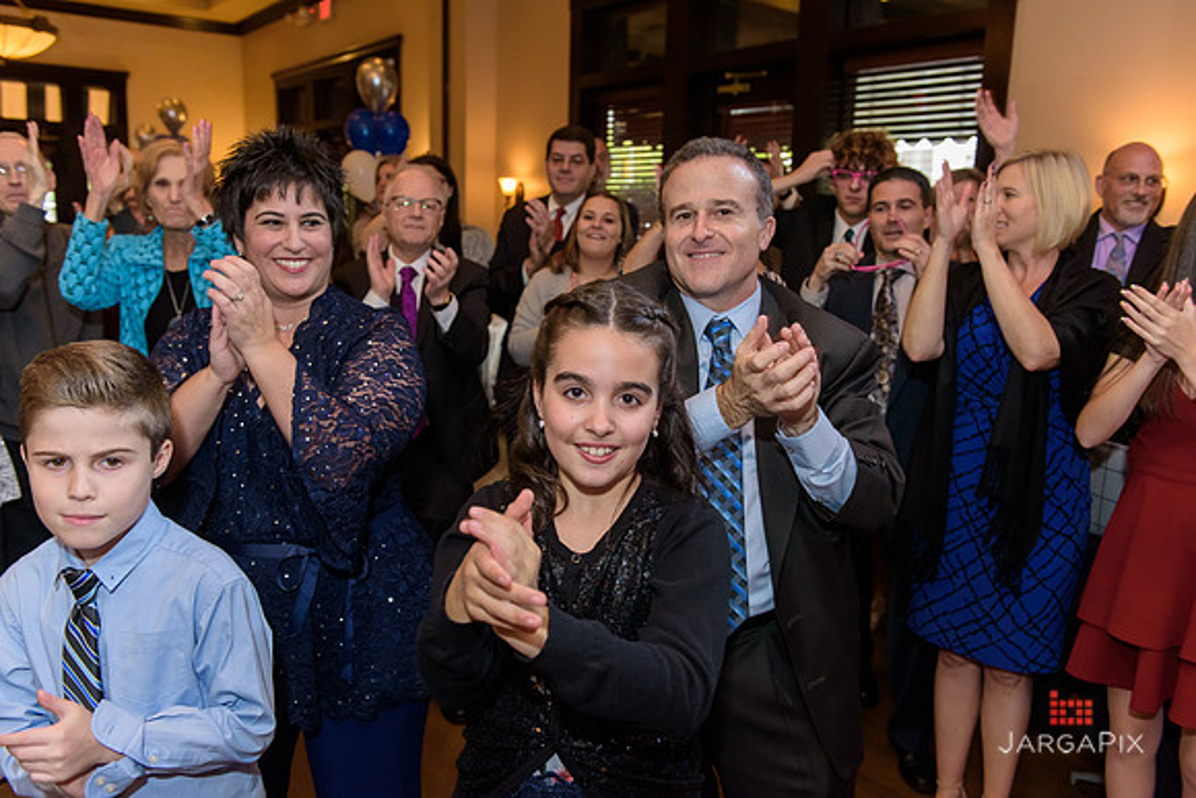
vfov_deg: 45.0
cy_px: 399
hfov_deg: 63.6
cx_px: 598
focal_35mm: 29
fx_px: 964
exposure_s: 1/125
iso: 1600
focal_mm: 29
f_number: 3.2
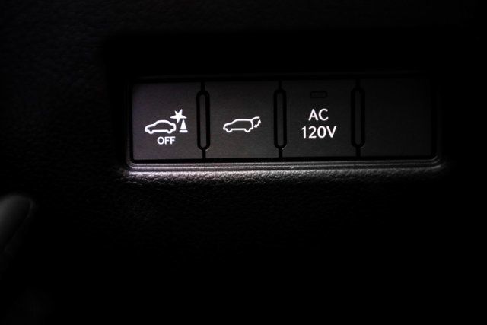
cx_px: 244
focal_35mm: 70
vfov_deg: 19.5
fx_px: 947
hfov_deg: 28.8
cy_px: 162
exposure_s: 1/250
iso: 1600
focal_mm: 70
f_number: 2.8
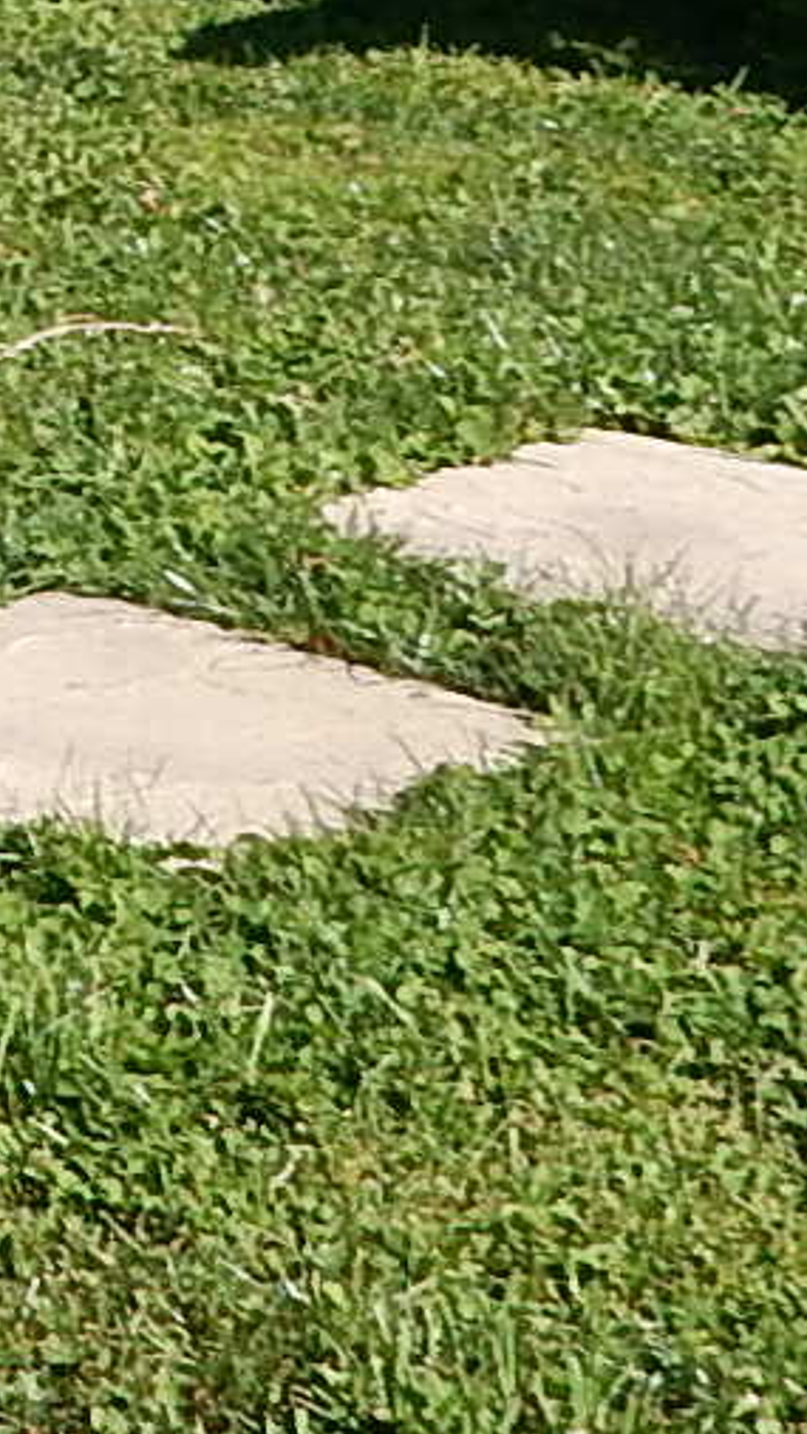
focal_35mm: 176
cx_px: -2228
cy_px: -879
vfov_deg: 11.6
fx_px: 6689
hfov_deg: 6.0
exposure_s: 1/640
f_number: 4
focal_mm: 6.4
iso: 125
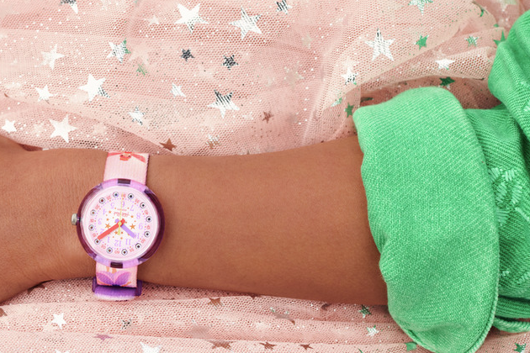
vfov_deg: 22.6
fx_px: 883
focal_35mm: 60
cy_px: 225
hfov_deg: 32.7
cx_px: 129
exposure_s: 1/400
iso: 640
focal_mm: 35
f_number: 8
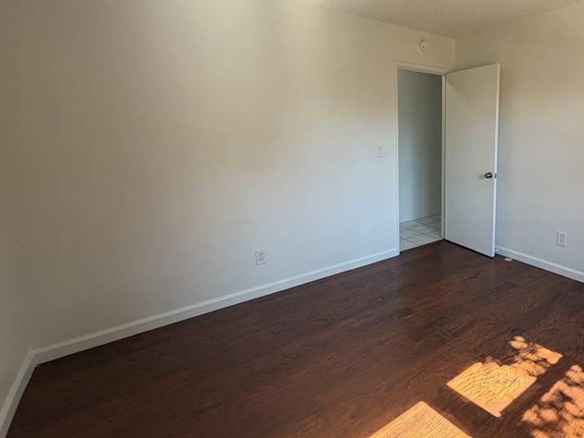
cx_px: 411
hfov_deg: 77.7
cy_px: 178
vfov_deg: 65.5
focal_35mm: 20
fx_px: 337
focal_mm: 2.22
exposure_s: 1/121
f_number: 2.2
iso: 100
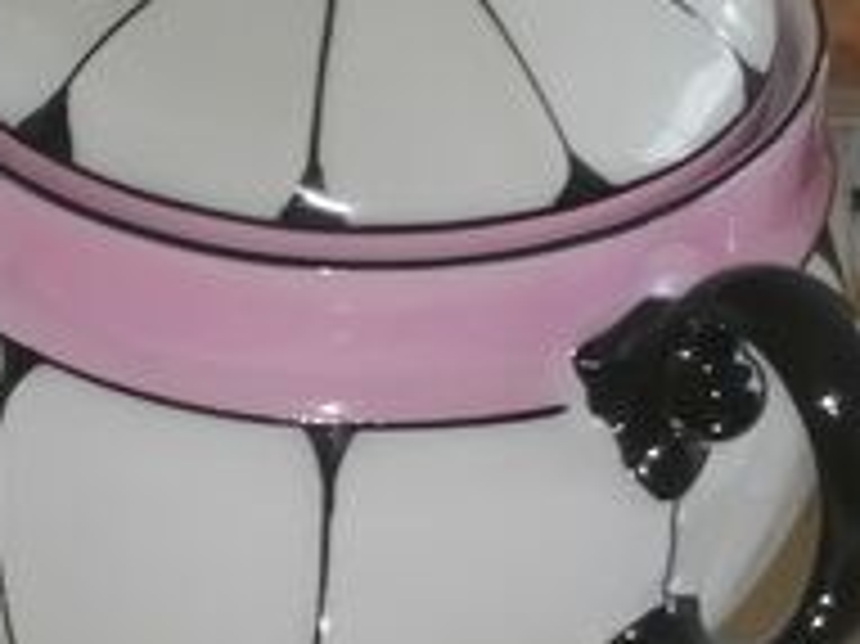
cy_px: 140
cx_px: -54
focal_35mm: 136
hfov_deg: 14.2
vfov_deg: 10.9
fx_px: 3377
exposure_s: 1/100
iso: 50
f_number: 1.8
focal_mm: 3.64
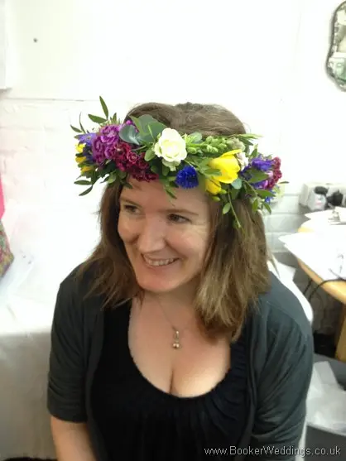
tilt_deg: -23.4
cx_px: 173
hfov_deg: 40.7
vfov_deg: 52.6
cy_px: 230
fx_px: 466
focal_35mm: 35
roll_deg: -2.3
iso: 160
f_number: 2.4
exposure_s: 1/20
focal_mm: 4.28
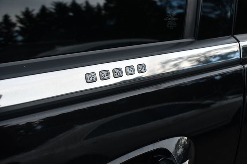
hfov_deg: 51.9
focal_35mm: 37
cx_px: 124
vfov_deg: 35.9
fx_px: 254
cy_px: 82
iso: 250
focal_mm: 25
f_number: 5.6
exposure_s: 1/250
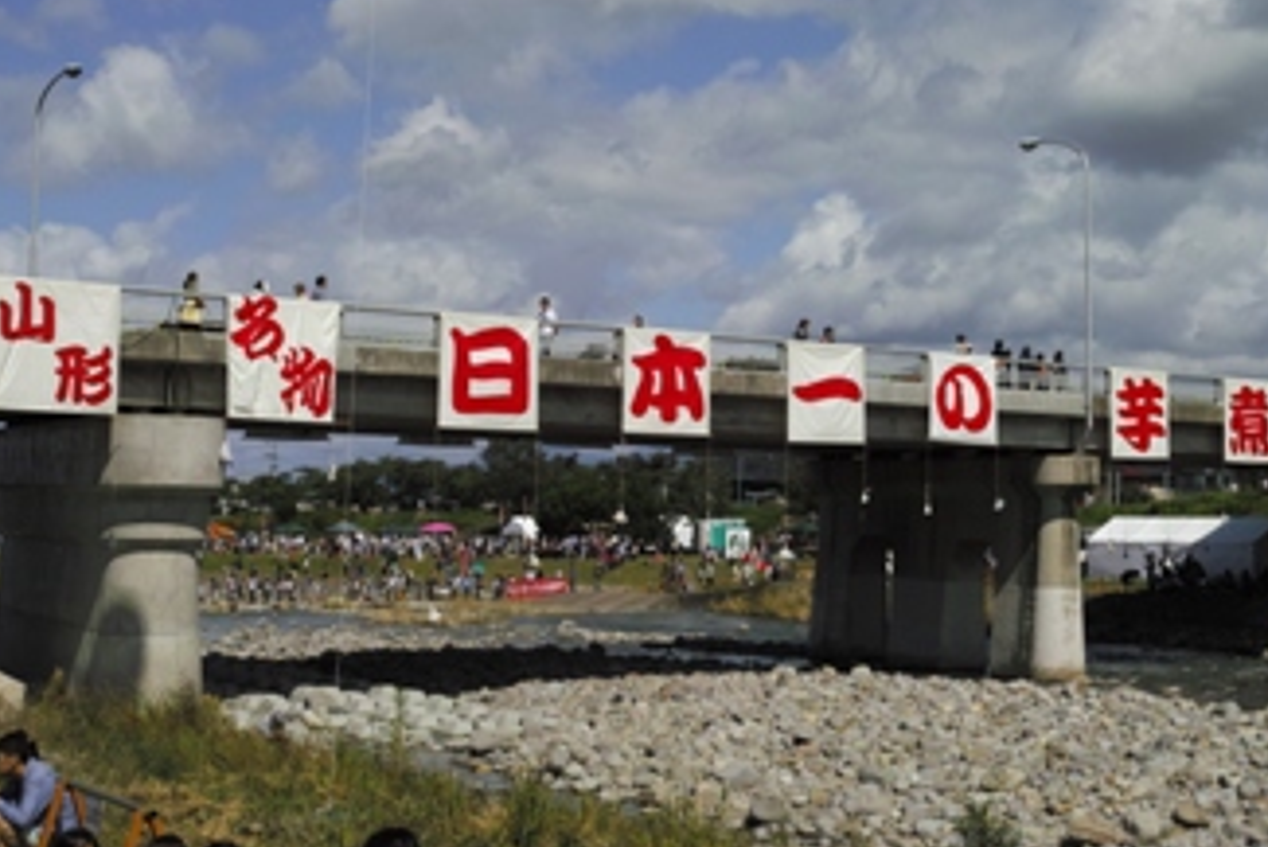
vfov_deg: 21.9
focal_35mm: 62
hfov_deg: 32.3
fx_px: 2185
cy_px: 373
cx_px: 749
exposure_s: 1/800
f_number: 10
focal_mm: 30
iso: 200
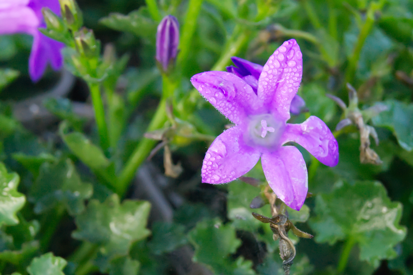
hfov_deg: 24.6
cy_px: 138
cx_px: 206
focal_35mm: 82
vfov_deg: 16.6
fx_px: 946
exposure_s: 1/200
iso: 3200
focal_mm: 55
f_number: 10
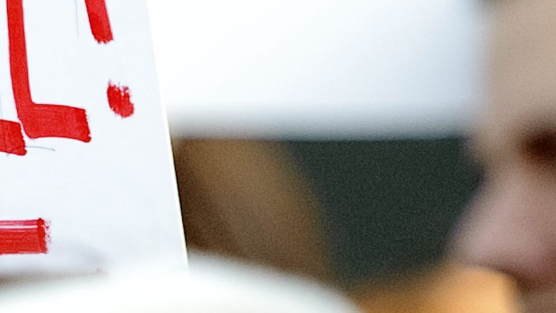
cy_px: 323
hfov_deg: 1.9
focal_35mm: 1159
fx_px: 17084
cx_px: -755
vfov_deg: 1.0
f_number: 2.8
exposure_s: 1/1250
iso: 400
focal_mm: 155
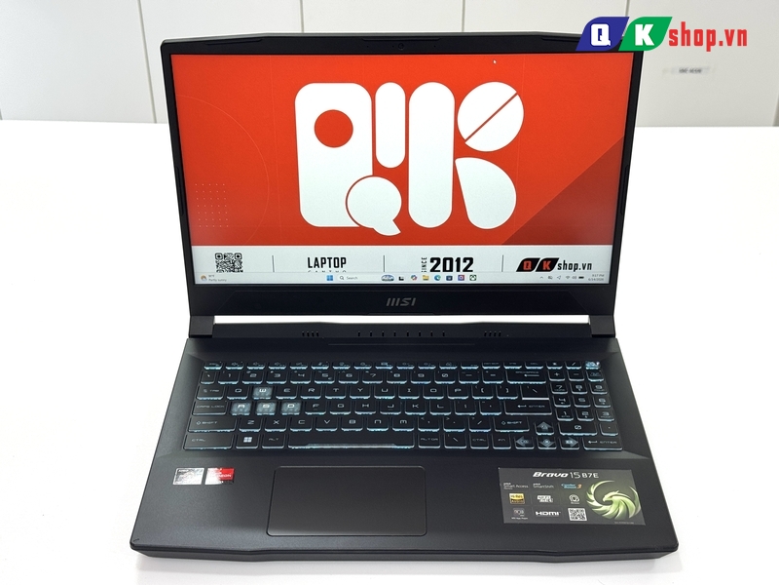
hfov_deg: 39.7
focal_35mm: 48
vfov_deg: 30.3
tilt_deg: -32.6
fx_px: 1080
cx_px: 390
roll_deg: +1.8
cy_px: 292
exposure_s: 1/100
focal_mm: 6.76
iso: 64
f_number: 1.78
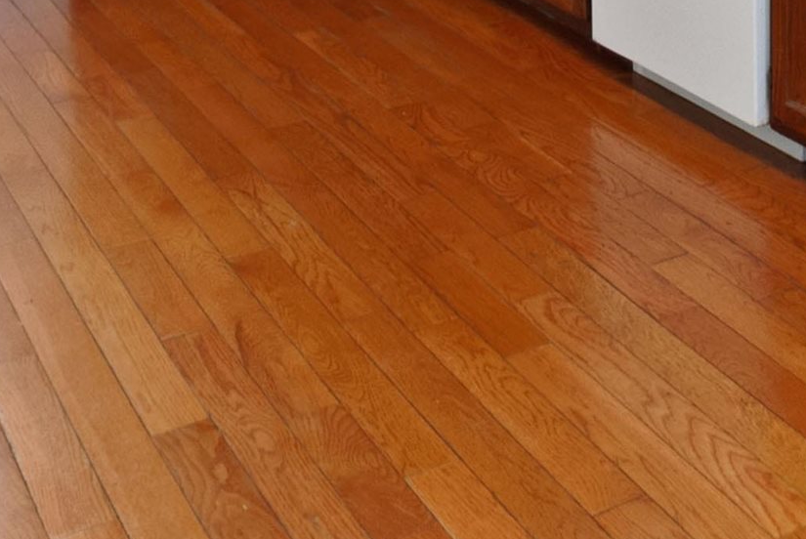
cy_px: -458
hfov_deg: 29.5
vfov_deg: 16.6
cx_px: 616
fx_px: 1502
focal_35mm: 67
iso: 200
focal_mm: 12
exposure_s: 1.5
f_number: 11
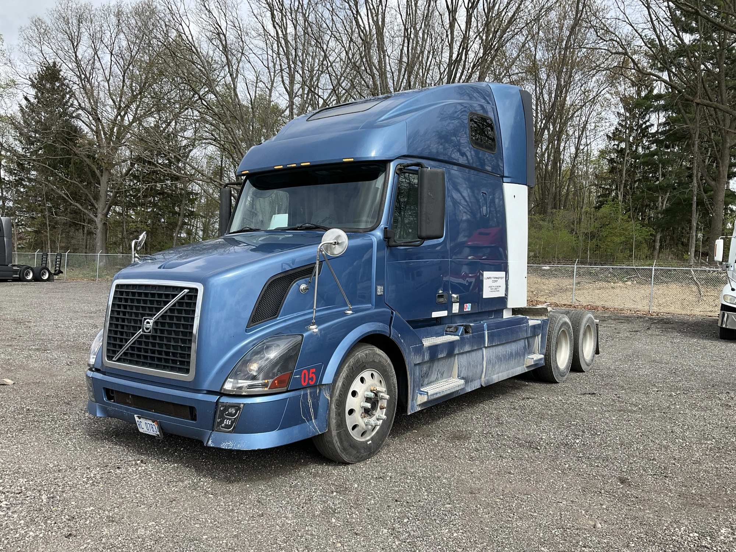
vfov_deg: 48.2
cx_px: 368
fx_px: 617
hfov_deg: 61.7
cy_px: 276
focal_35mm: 29
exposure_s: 1/1055
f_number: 1.8
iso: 25
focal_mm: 3
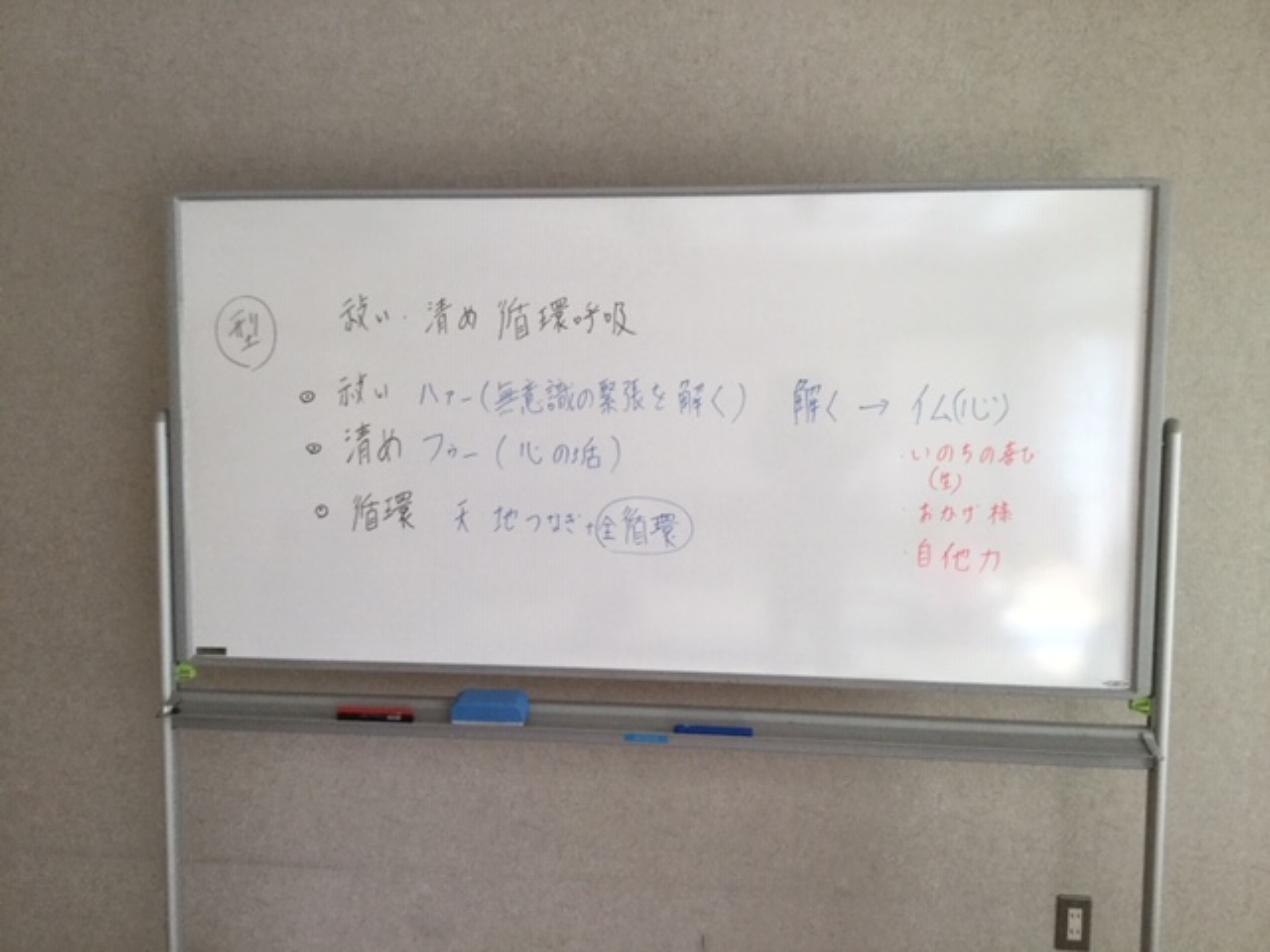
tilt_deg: -5.4
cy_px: 476
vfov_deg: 45.4
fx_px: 1137
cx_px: 635
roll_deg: -1.3
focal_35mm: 31
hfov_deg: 58.4
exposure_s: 1/30
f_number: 2.4
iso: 50
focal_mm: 3.3
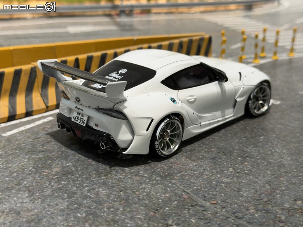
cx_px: 152
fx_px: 420
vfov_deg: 30.3
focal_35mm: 48
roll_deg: -0.9
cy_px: 114
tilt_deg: -22.3
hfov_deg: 39.7
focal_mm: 6.76
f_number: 1.78
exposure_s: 1/60
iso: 100
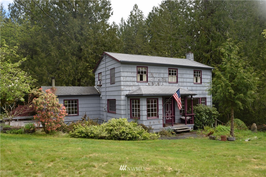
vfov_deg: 47.9
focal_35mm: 27
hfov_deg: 67.4
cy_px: 88
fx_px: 199
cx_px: 133
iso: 220
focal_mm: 18
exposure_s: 1/250
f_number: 8
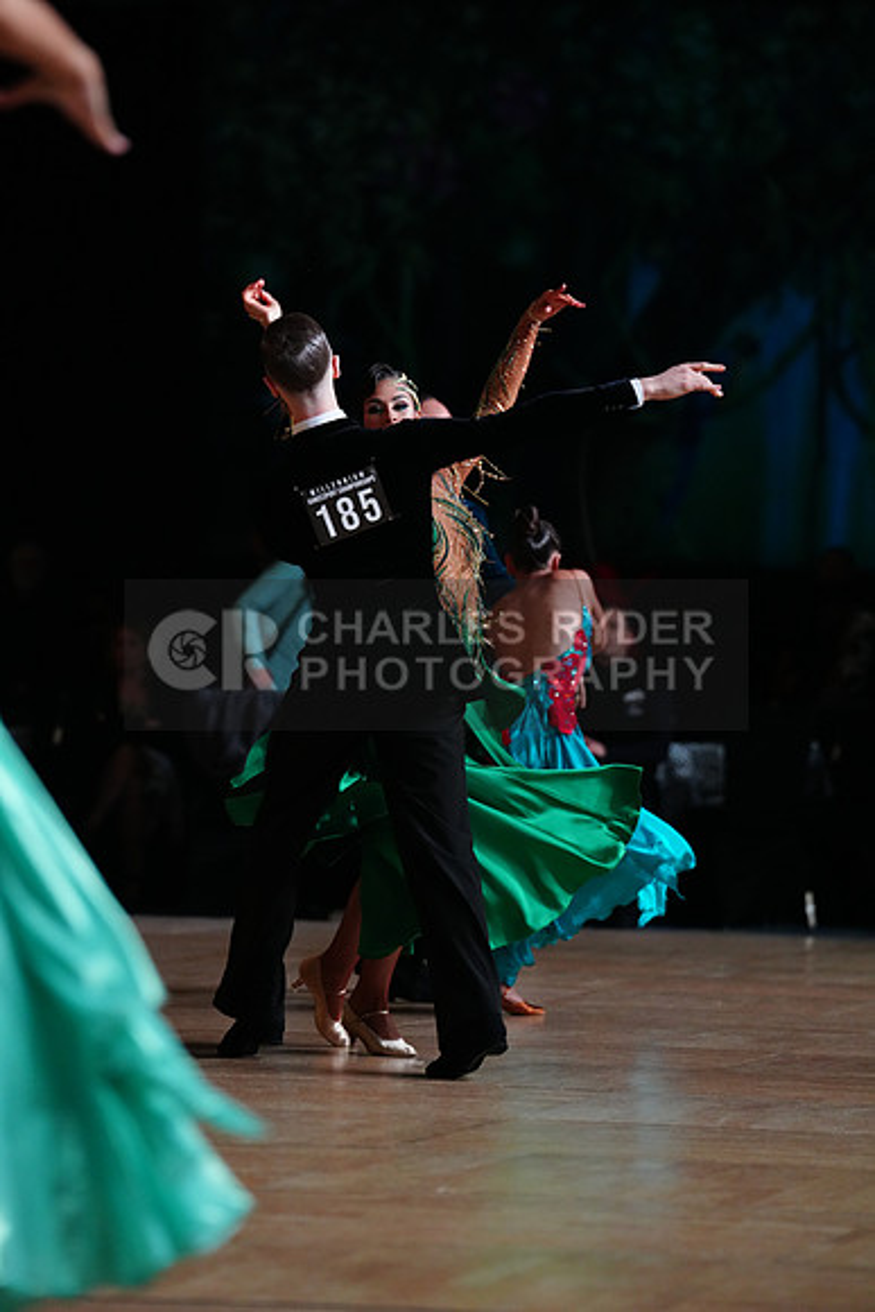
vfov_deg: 10.3
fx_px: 7287
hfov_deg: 6.9
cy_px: 656
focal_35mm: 200
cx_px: 438
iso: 4000
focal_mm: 200
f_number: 4
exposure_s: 1/400
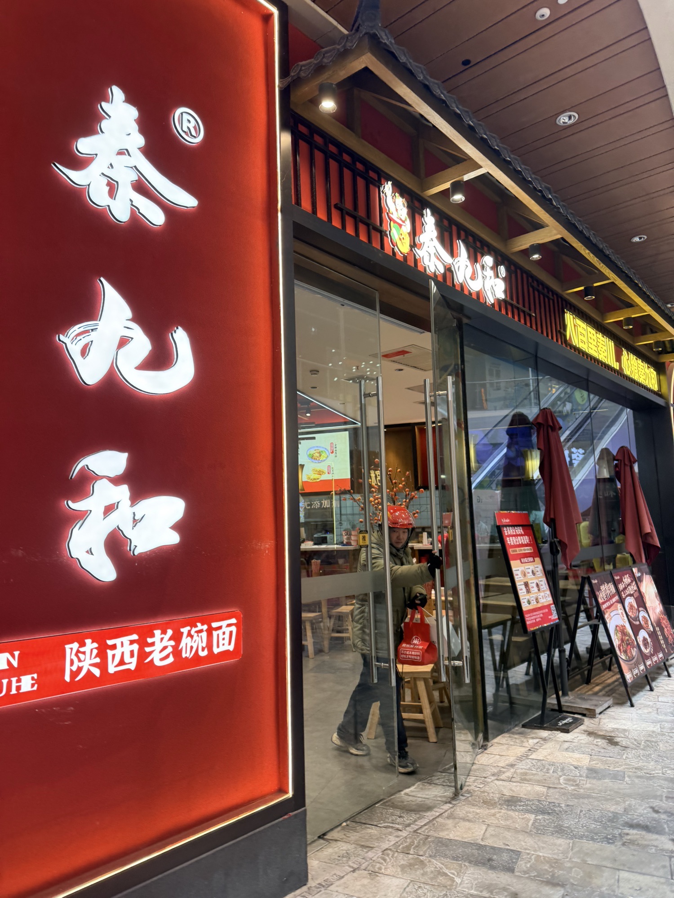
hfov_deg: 56.8
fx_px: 623
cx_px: 337
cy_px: 449
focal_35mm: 24
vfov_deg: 71.6
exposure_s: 1/100
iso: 64
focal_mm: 6.76
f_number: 1.78
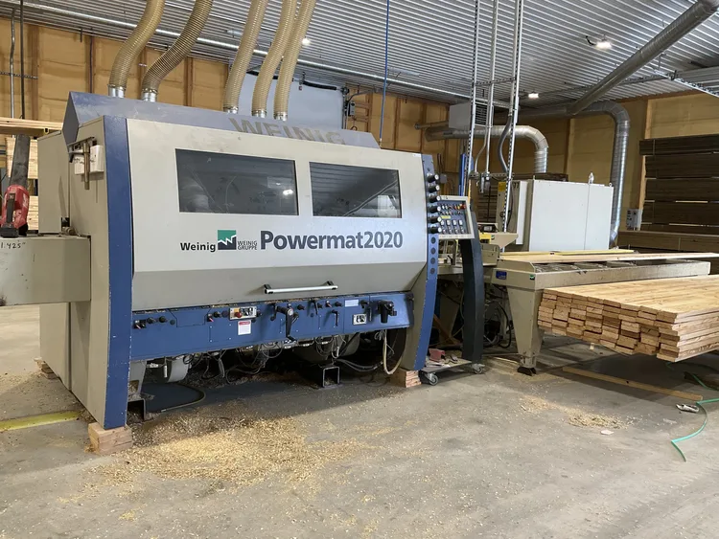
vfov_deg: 48.3
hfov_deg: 61.6
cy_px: 270
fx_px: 603
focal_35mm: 29
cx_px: 360
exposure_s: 1/120
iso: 64
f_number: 1.8
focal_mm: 3
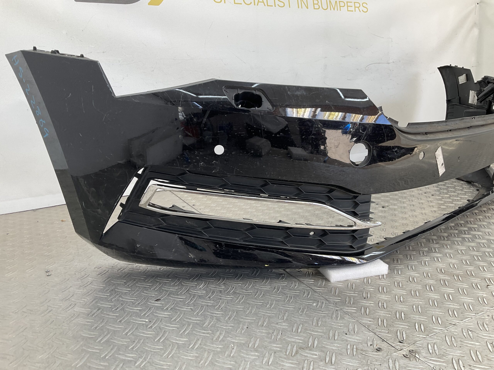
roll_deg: -1.2
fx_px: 414
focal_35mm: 29
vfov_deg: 48.2
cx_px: 247
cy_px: 185
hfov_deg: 61.7
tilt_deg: -15.9
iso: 20
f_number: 1.8
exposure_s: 1/120
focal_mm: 3
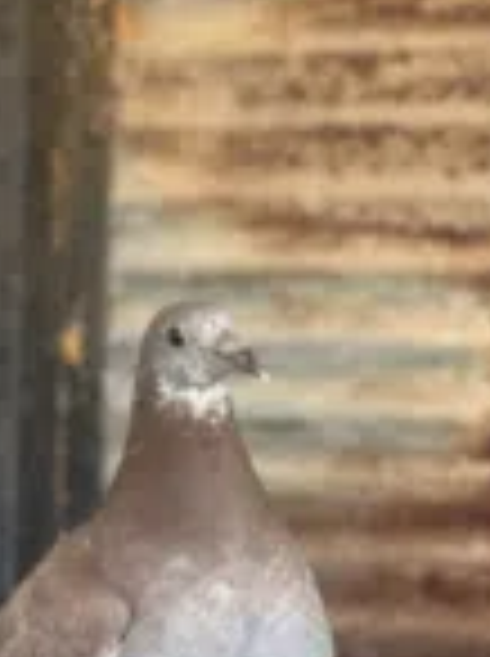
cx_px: 153
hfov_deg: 7.0
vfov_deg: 9.3
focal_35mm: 211
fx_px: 3994
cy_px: 616
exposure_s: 1/61
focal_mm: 9
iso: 250
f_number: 2.8
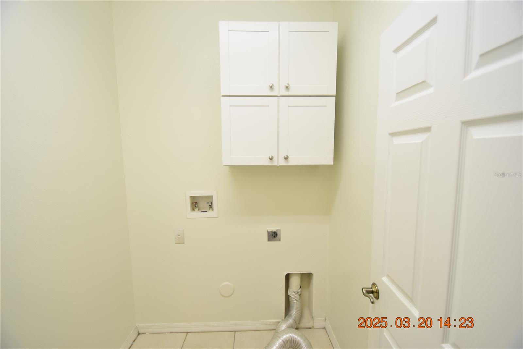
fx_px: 218
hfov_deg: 100.4
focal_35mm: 15
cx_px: 262
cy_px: 174
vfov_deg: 77.3
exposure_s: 1/60
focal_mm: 10
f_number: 4
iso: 800
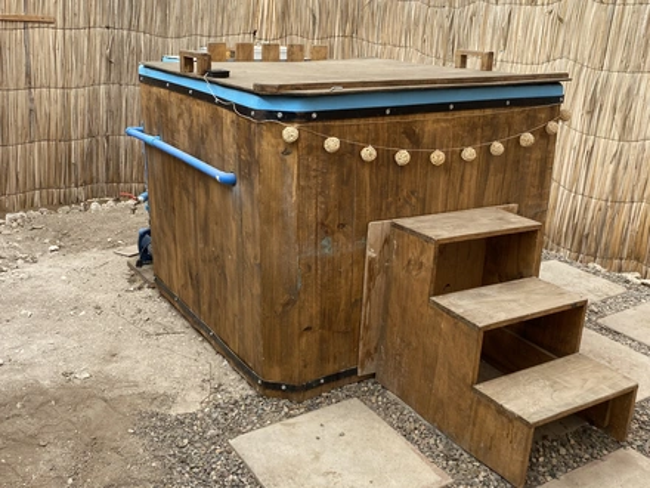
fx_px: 488
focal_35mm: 26
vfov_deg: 53.1
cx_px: 325
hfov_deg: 67.3
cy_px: 244
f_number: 1.8
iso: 32
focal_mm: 4.25
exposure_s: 1/1245
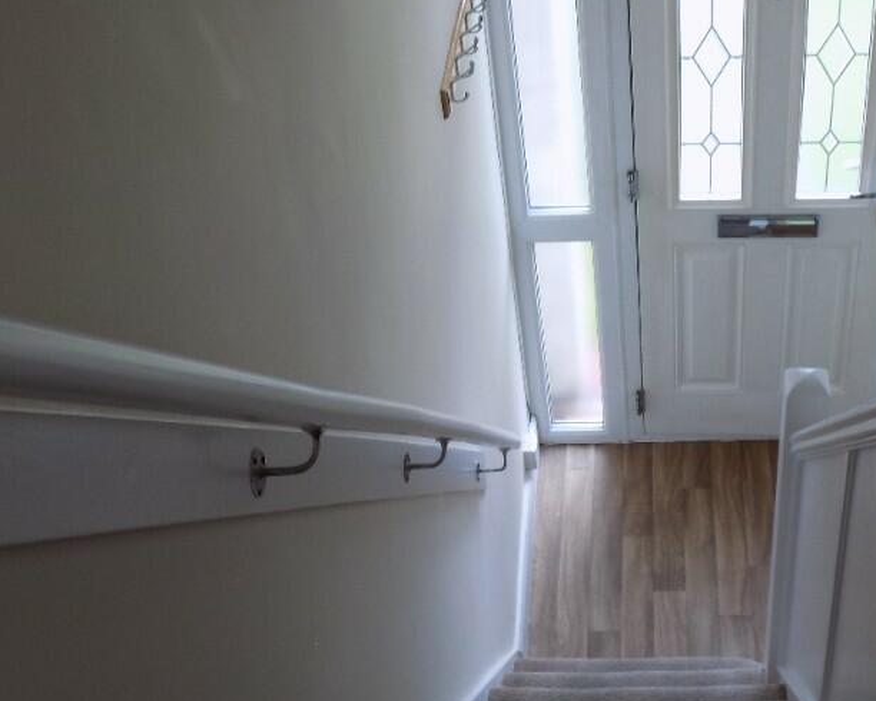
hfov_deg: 37.8
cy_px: 443
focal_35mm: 49
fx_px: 1271
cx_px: 548
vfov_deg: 30.7
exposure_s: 1/30
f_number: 3.3
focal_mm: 5.3
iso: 80
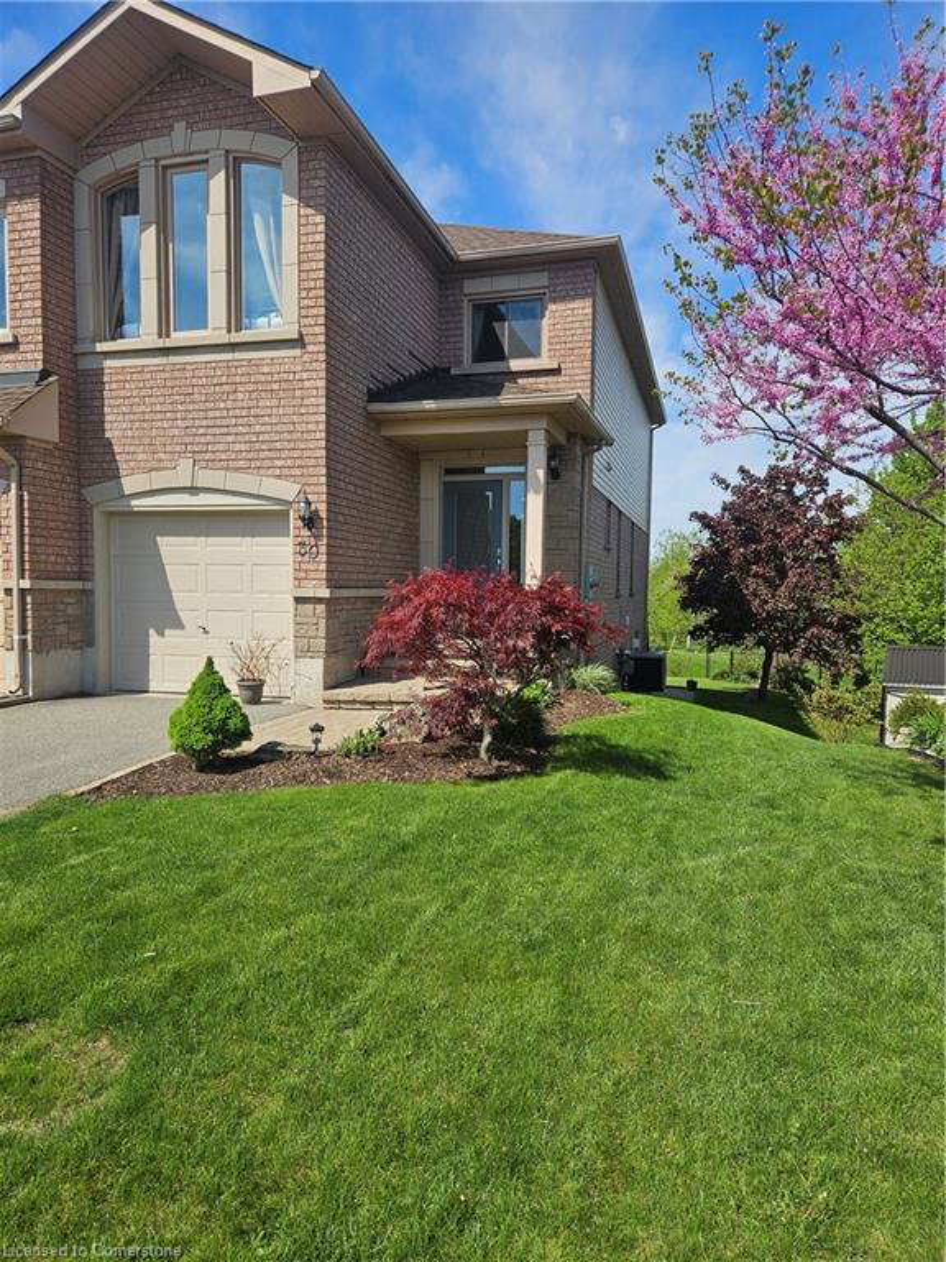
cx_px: 473
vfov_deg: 73.9
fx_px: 838
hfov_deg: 58.9
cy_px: 631
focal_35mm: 23
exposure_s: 1/1854
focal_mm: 5.4
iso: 25
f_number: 1.8
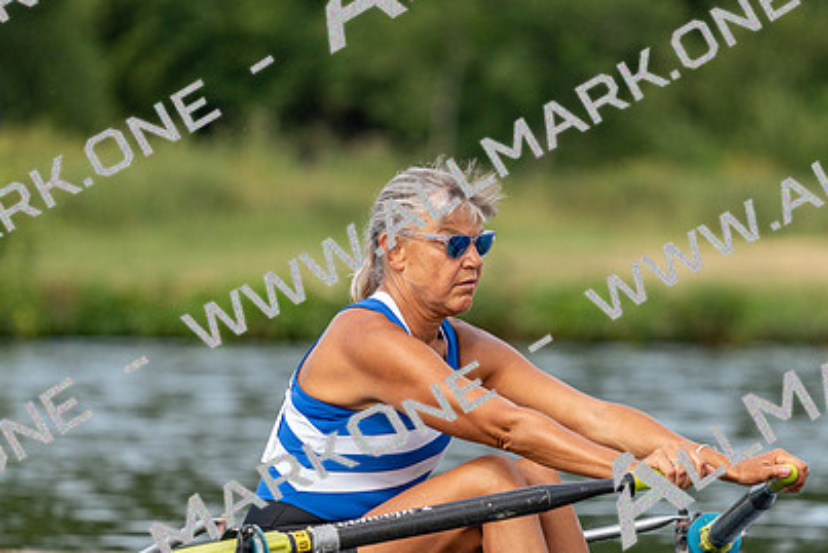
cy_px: 355
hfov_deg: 3.8
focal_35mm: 545
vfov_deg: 2.5
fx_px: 12539
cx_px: 436
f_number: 6.3
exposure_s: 1/1600
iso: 640
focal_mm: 379
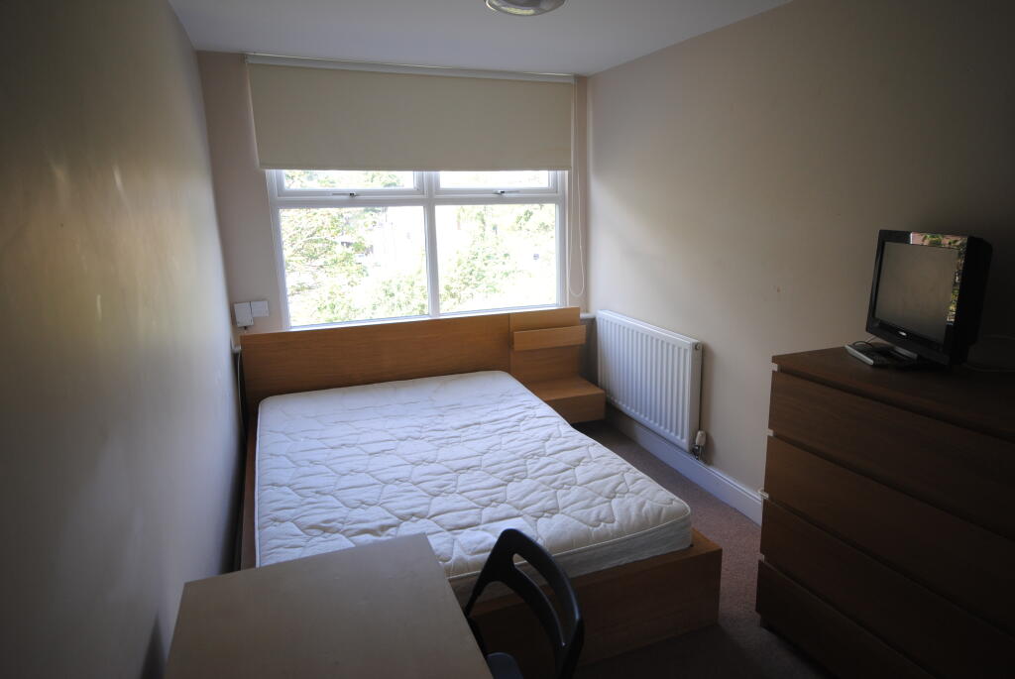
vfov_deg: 56.3
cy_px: 340
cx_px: 508
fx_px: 635
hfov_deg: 77.3
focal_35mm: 22
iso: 200
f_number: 5
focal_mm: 15
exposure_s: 1/50
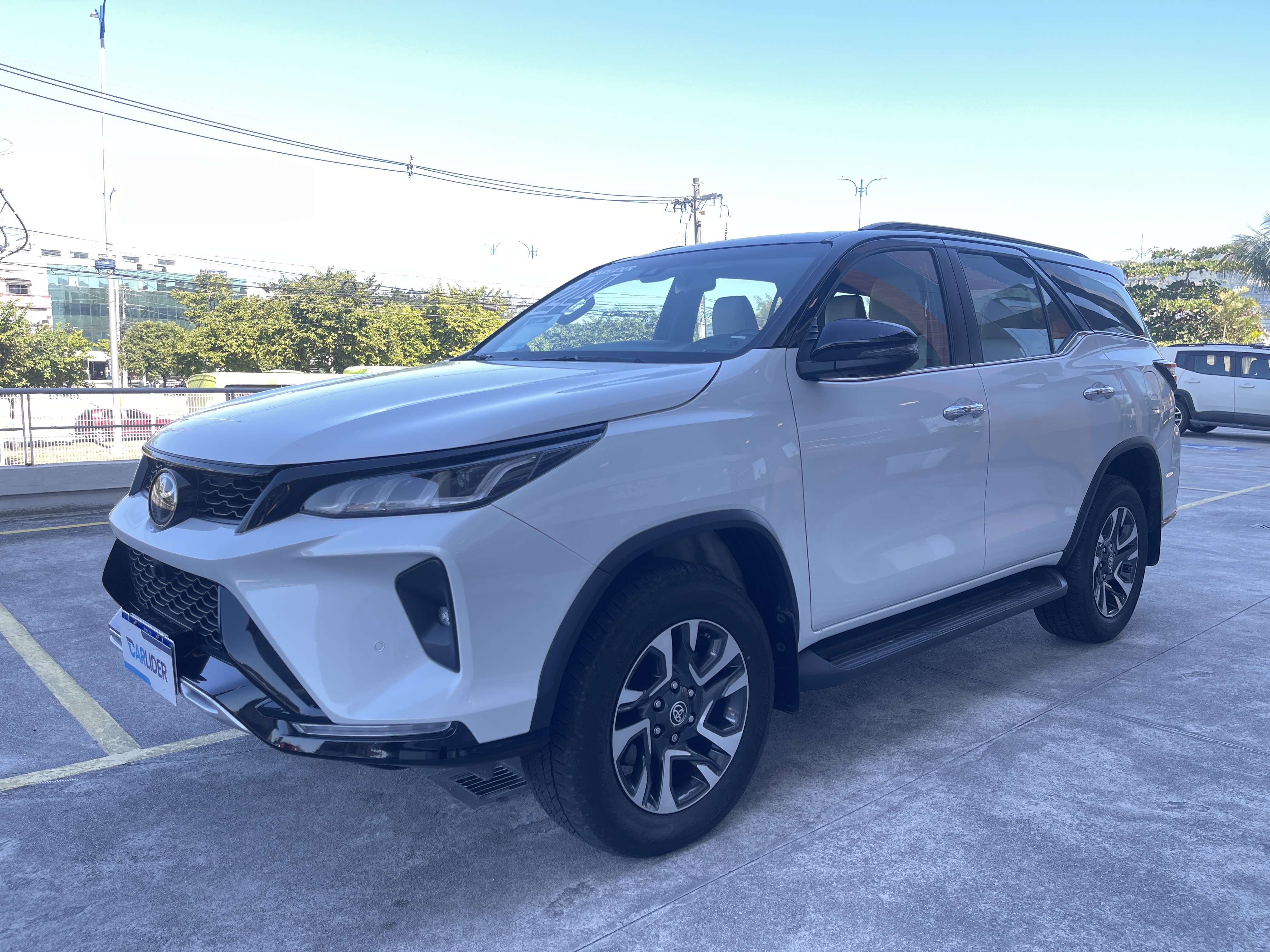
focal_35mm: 25
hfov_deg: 69.4
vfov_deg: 54.9
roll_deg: -0.6
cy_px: 476
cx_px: 635
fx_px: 917
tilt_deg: -6.7
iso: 32
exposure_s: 1/174
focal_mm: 5.1
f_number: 1.6
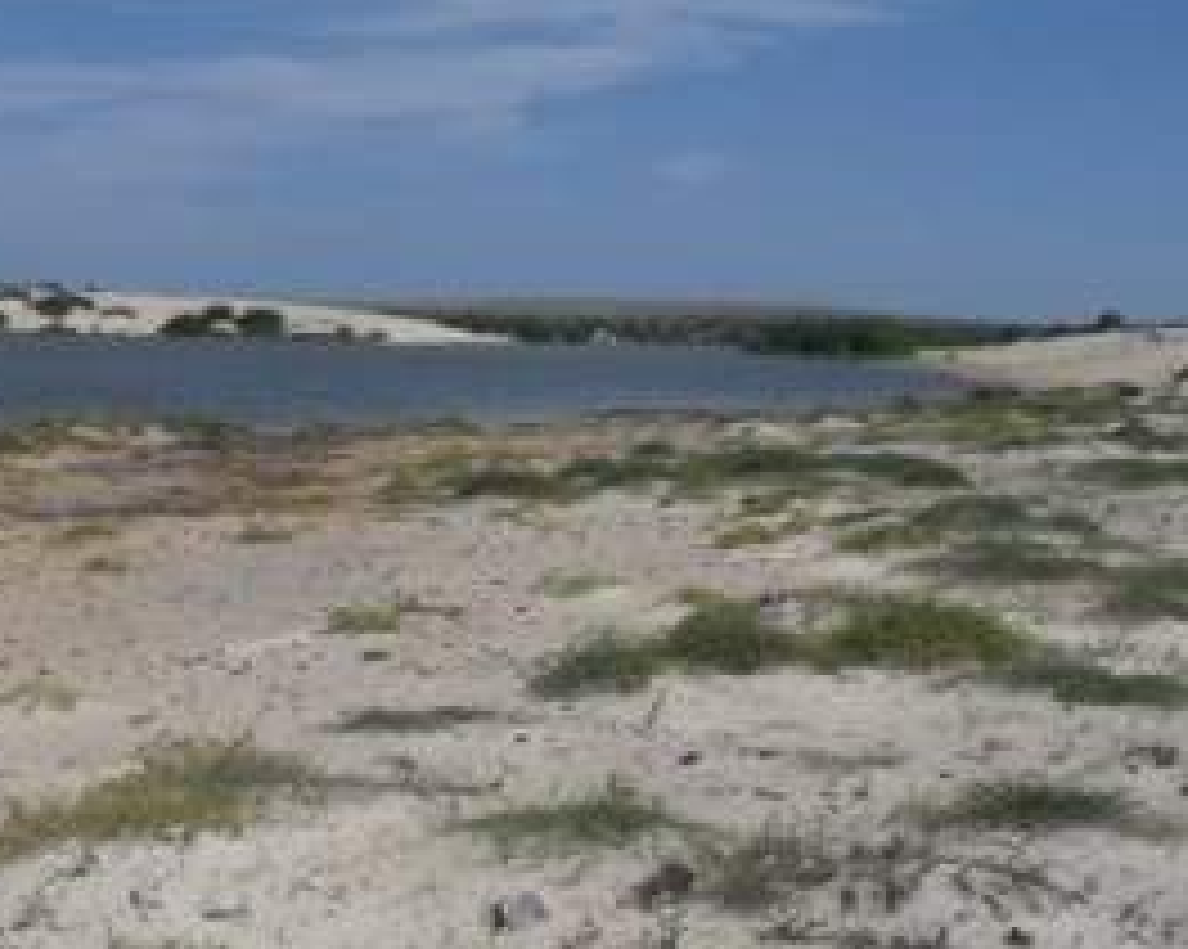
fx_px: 2039
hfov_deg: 31.7
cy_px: 423
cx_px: 256
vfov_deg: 26.2
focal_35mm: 58
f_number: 8.4
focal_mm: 6.3
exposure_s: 1/750
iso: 100
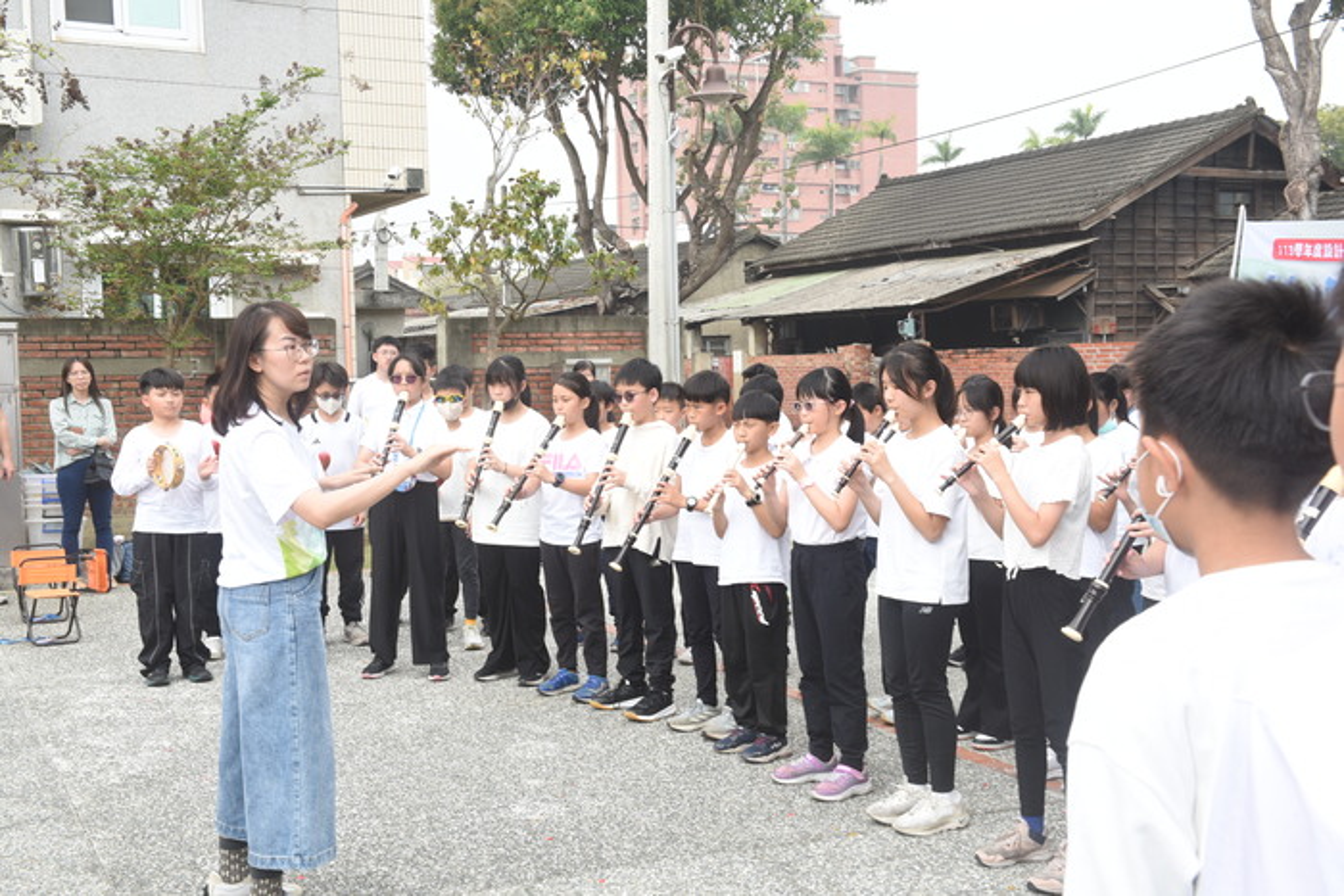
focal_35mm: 44
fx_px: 1643
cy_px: 448
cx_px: 672
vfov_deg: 30.5
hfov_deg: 44.5
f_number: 13
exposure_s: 1/125
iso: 400
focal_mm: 44
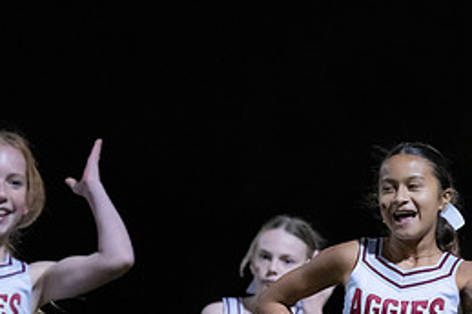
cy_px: 298
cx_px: 454
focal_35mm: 350
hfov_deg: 5.9
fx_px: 4583
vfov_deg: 3.9
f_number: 2.8
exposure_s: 1/800
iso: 8000
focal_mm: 156
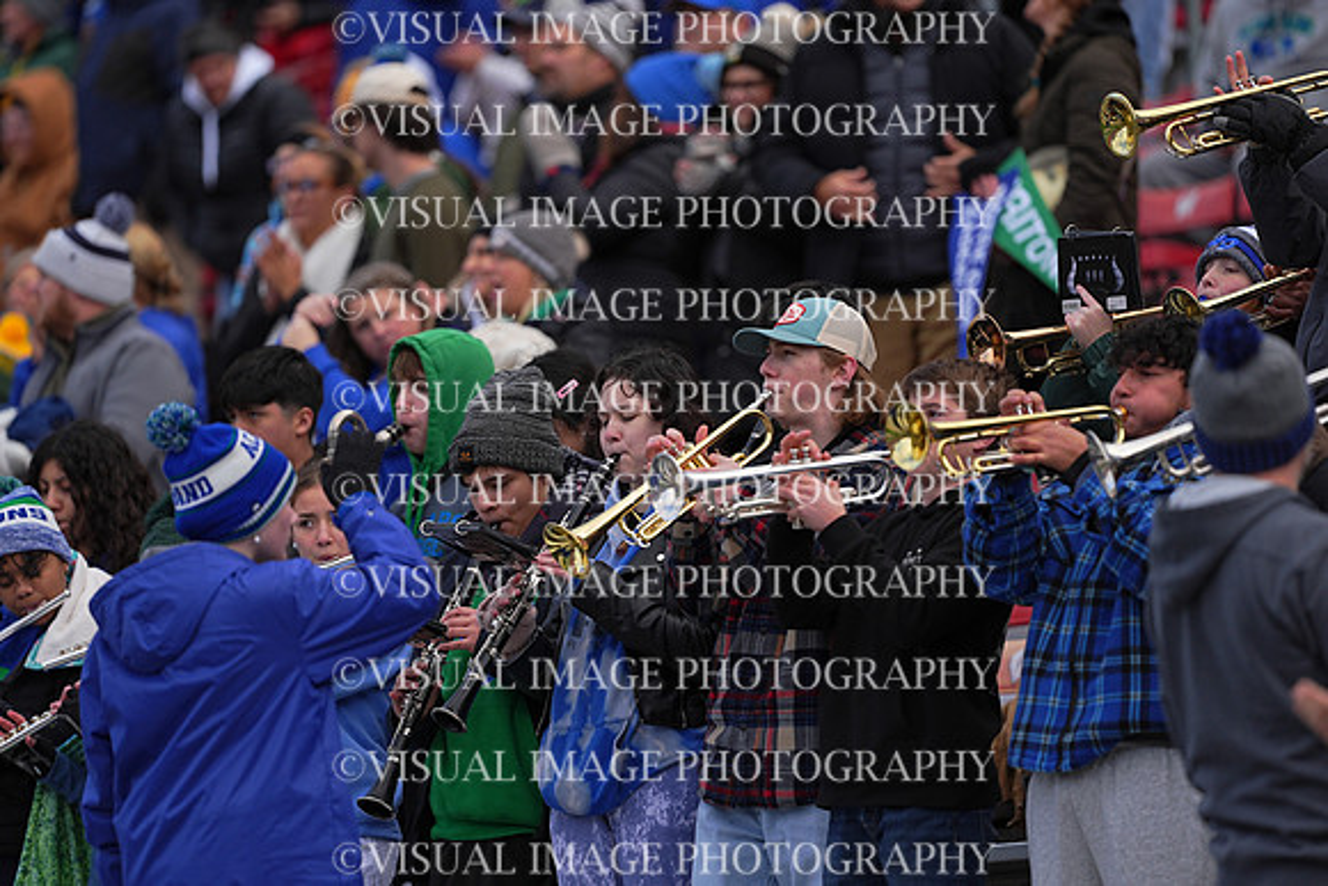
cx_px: 664
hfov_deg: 6.9
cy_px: 443
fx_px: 11069
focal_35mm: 300
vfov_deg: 4.6
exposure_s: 1/2500
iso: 250
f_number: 2.8
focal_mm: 300
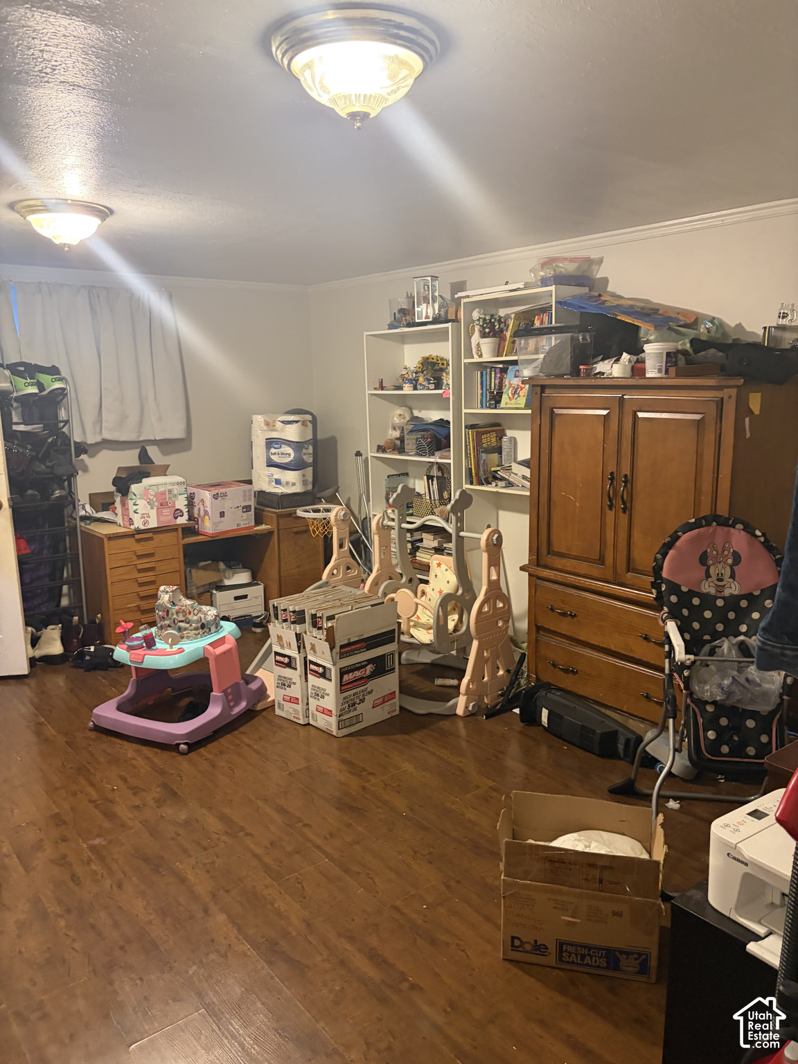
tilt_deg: -9.5
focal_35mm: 26
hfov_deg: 53.1
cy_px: 532
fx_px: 799
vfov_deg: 67.3
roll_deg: -0.2
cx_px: 399
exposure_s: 1/40
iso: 400
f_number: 1.6
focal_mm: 5.96
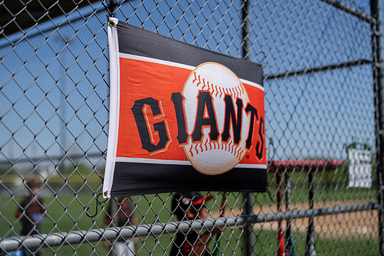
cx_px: 191
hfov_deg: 39.2
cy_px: 128
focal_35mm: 51
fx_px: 539
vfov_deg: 26.8
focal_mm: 50
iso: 100
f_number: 1.2
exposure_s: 1/12800
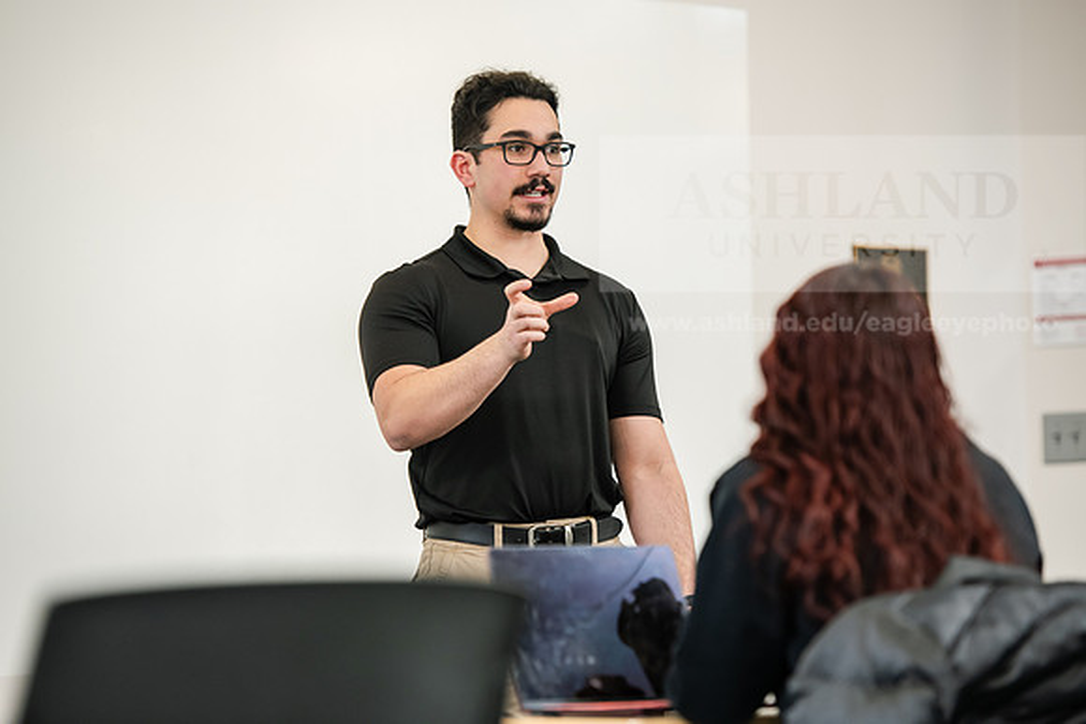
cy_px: 362
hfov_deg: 14.7
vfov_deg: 9.8
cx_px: 543
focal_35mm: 140
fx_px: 4224
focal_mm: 140
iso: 1000
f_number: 3.5
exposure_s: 1/200
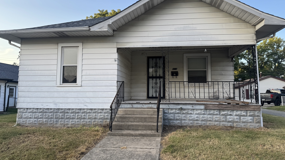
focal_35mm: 27
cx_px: 144
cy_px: 74
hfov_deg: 69.9
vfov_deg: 42.9
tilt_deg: +4.9
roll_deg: -0.6
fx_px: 204
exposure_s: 1/567
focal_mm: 6.76
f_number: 1.78
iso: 80
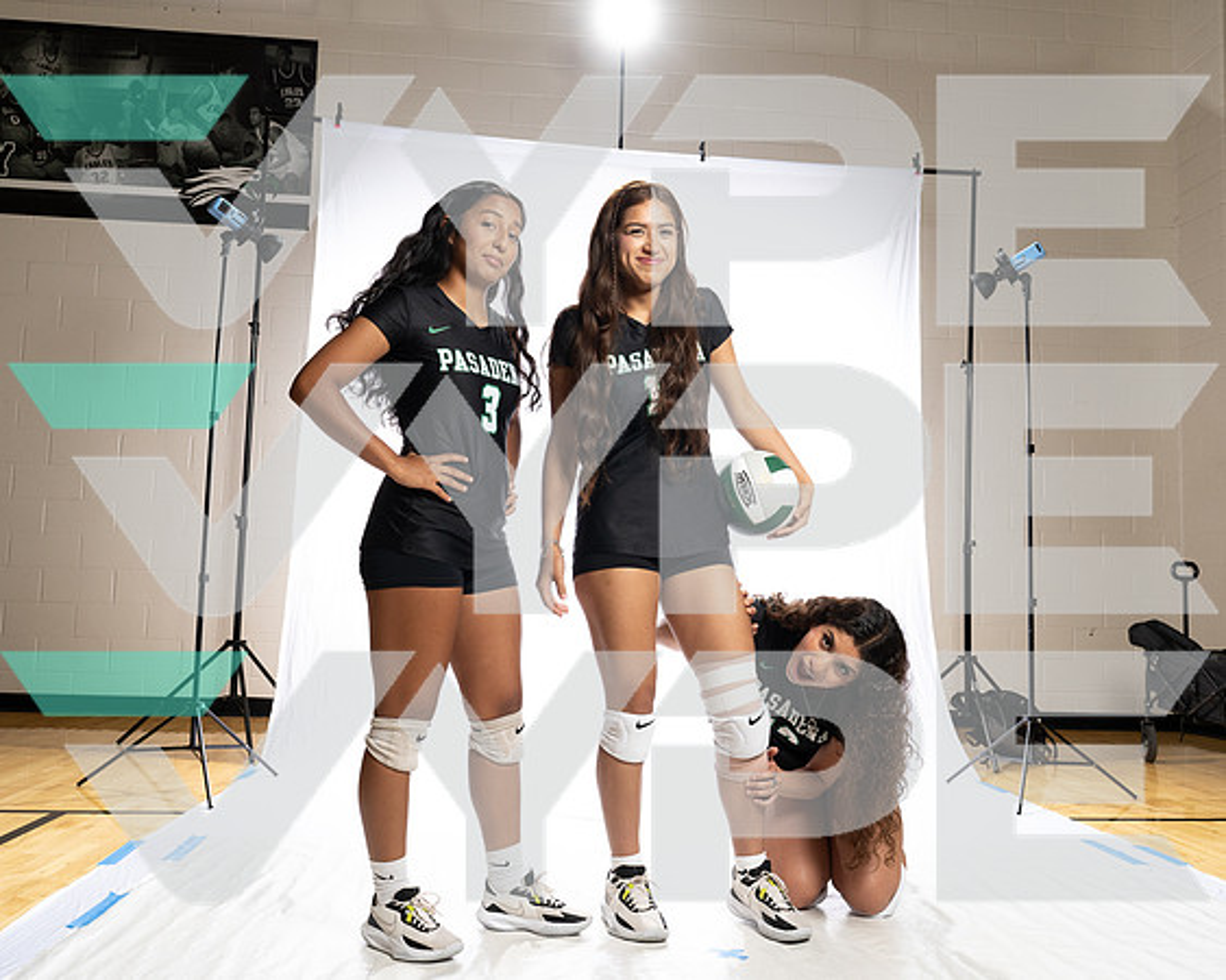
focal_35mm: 32
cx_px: 613
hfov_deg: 56.4
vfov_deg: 46.4
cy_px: 490
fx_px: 1144
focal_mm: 28
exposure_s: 1/250
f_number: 8
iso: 800
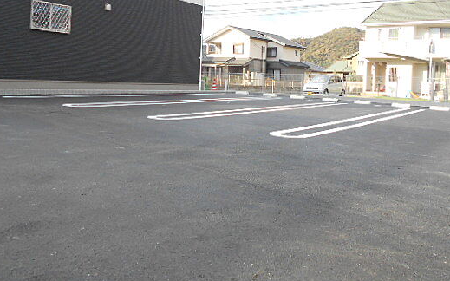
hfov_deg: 56.4
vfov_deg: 36.7
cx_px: 266
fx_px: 417
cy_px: 83
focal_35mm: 34
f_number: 3.2
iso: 125
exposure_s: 1/250
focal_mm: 4.6
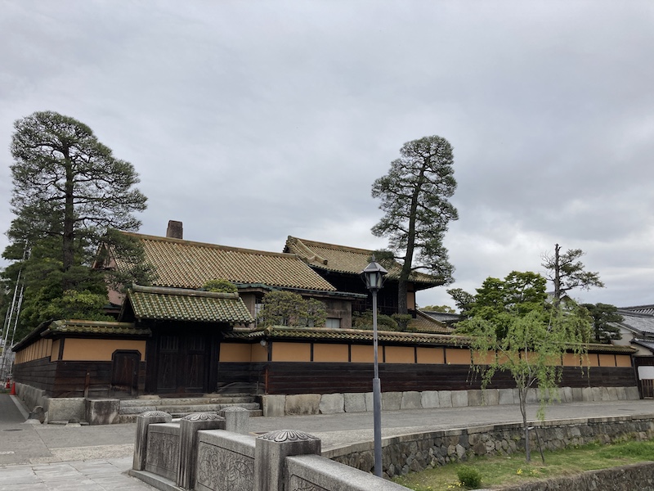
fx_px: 529
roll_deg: -1.0
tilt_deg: +13.1
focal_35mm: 28
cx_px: 327
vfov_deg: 49.7
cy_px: 246
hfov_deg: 63.4
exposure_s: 1/2825
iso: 20
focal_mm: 3.99
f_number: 1.8
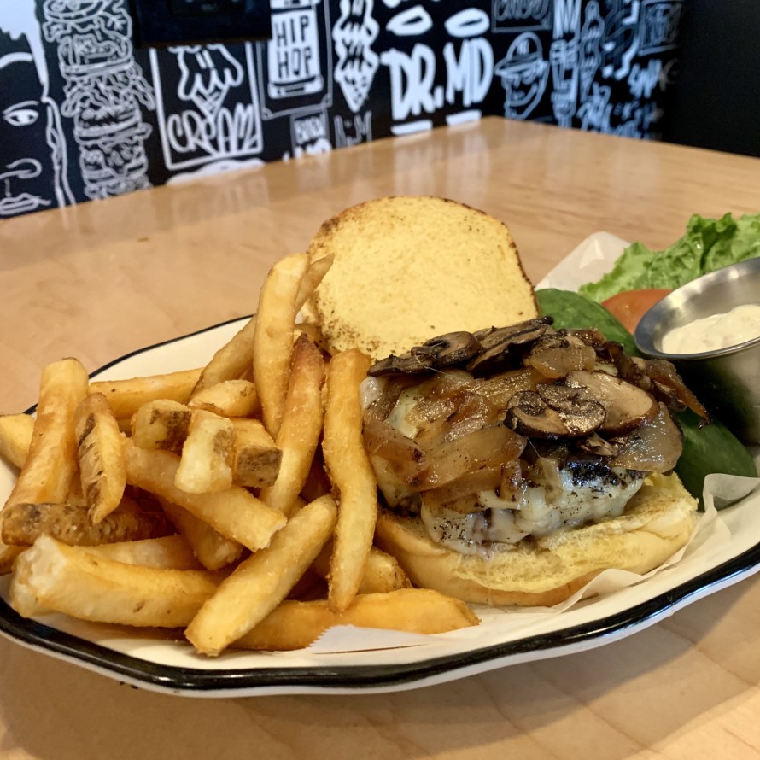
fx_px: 770
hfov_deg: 52.2
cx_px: 450
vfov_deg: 52.5
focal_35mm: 31
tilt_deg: -28.0
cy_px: 382
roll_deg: +0.6
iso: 320
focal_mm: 4.25
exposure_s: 1/60
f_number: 1.8
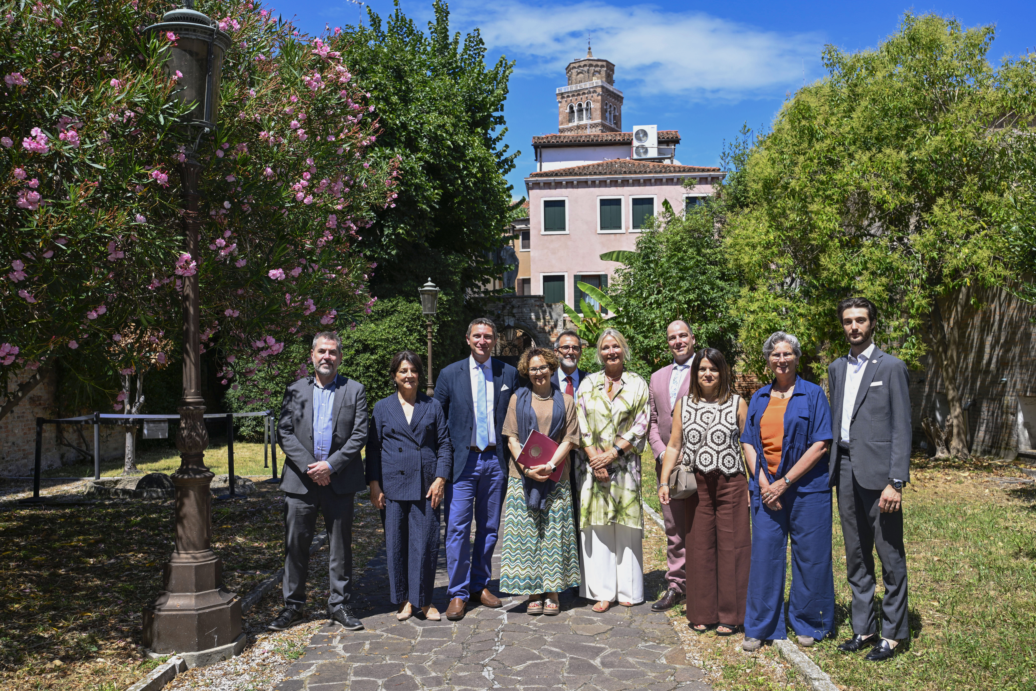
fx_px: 906
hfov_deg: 59.5
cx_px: 518
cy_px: 346
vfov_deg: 41.7
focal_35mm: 32
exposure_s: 1/250
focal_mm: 31.5
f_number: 6.3
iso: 100
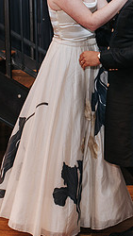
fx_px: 632
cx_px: 110
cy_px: 71
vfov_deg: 21.0
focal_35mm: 101
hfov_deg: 12.0
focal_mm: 35
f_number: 3.2
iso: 800
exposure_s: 1/200
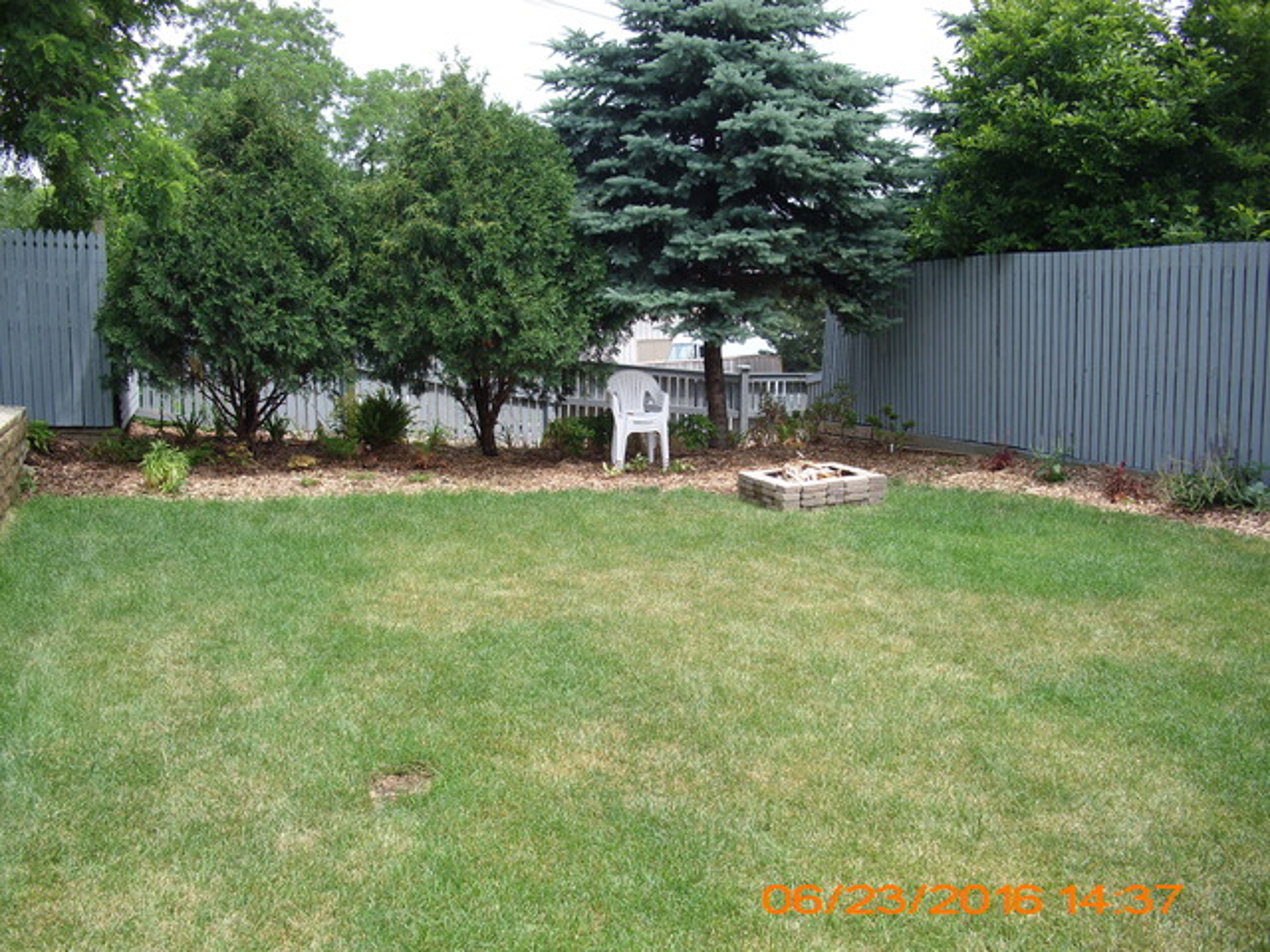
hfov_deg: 51.4
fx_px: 1321
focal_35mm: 36
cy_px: 476
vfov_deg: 39.7
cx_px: 635
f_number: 3.1
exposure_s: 1/400
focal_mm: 6.3
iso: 80
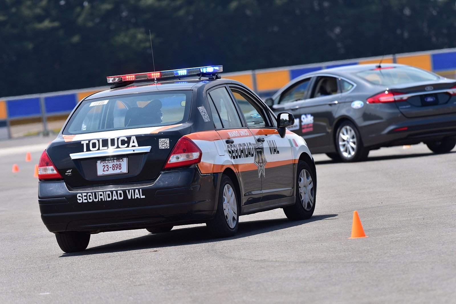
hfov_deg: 6.4
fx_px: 4055
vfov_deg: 4.3
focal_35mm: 320
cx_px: 228
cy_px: 152
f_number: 5.6
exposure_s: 1/1000
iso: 320
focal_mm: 320
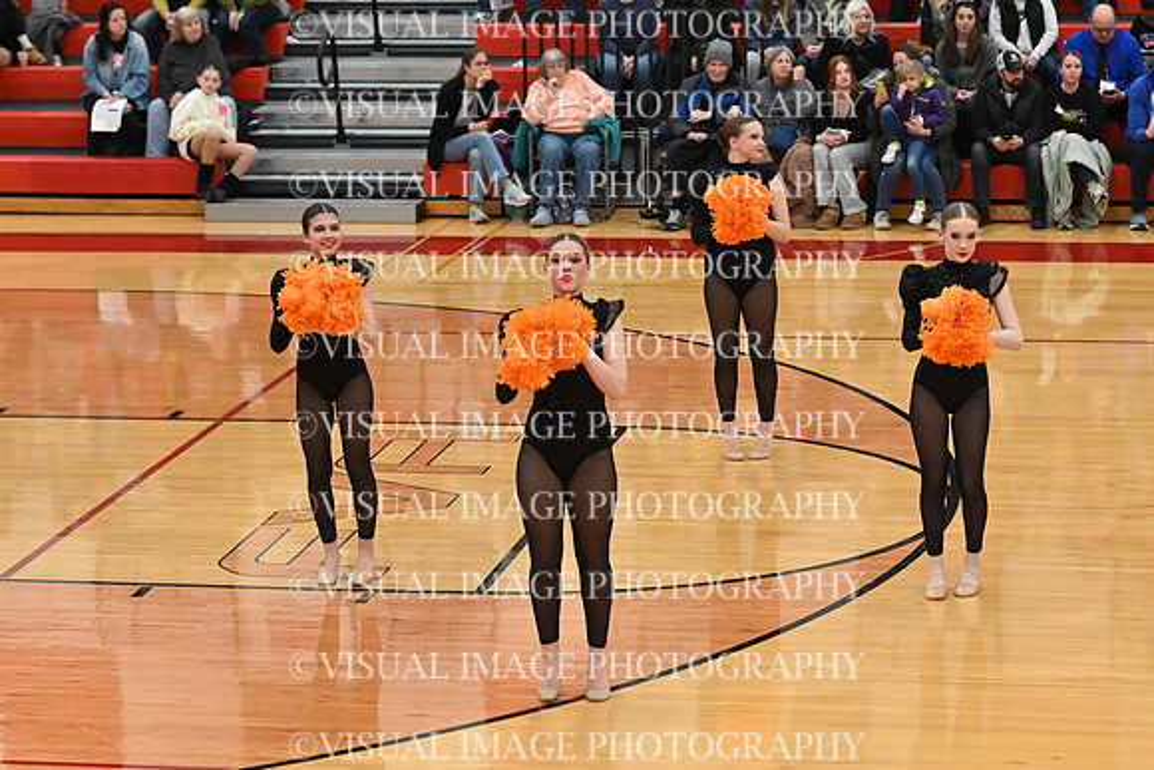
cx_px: 577
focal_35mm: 120
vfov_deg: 11.4
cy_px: 385
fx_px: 3847
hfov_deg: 17.1
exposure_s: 1/400
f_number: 4
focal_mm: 80
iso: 8000
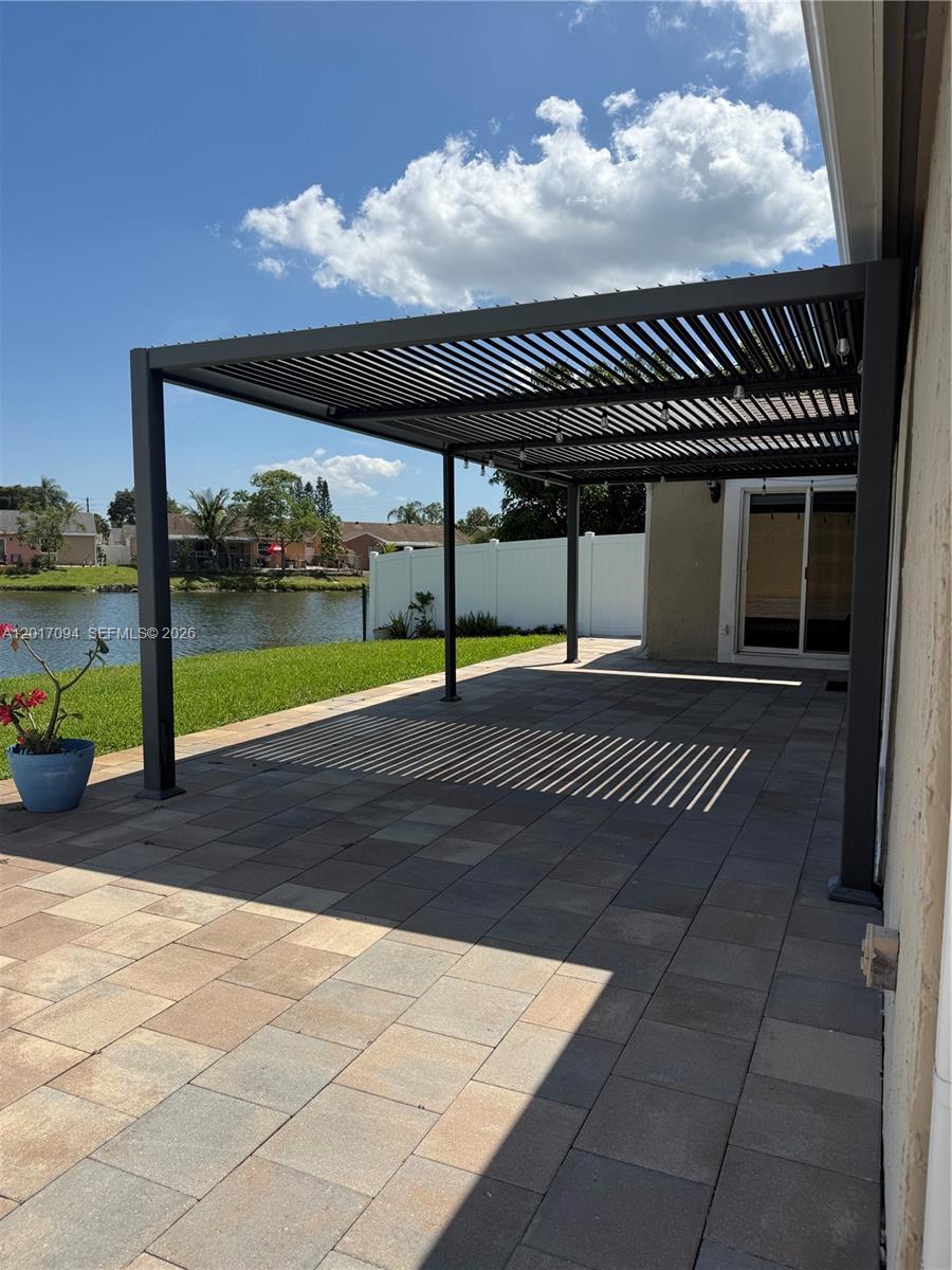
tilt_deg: -4.5
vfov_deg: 71.6
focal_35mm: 24
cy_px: 635
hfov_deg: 56.8
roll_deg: -1.4
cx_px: 476
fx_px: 880
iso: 80
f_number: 1.78
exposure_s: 1/5714
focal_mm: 6.76
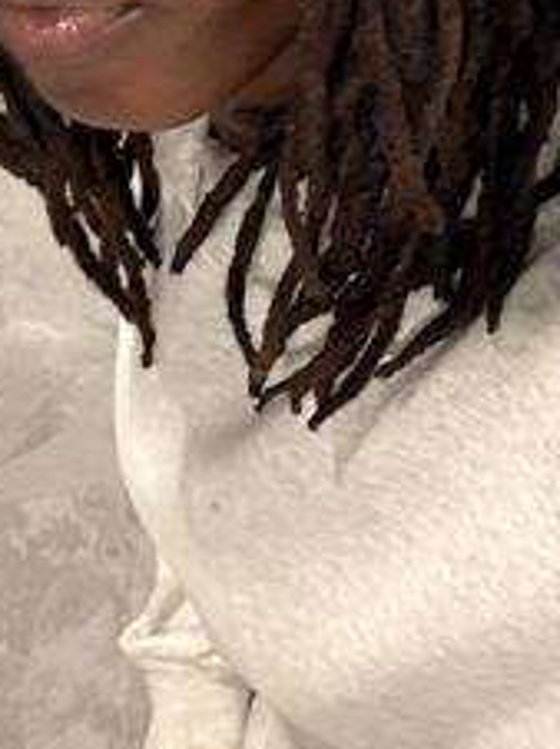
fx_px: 1686
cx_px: 282
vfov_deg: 24.9
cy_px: 260
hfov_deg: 18.9
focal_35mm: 78
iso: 250
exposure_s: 1/40
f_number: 1.9
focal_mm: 2.69
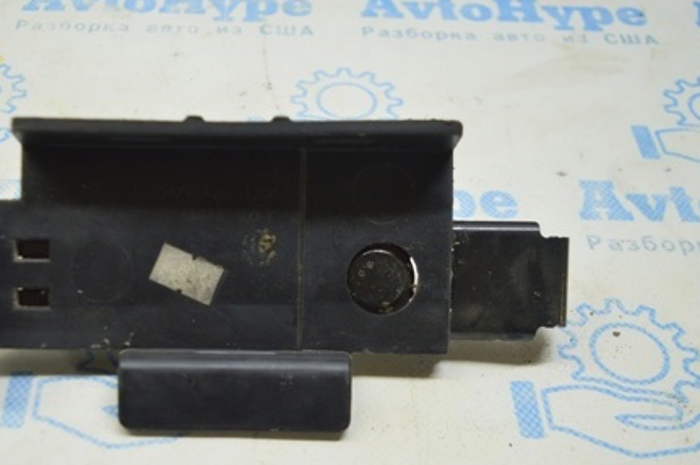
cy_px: 336
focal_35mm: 47
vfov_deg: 28.4
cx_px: 224
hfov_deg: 41.5
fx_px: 908
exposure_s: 1/40
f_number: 3.8
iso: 400
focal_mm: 21
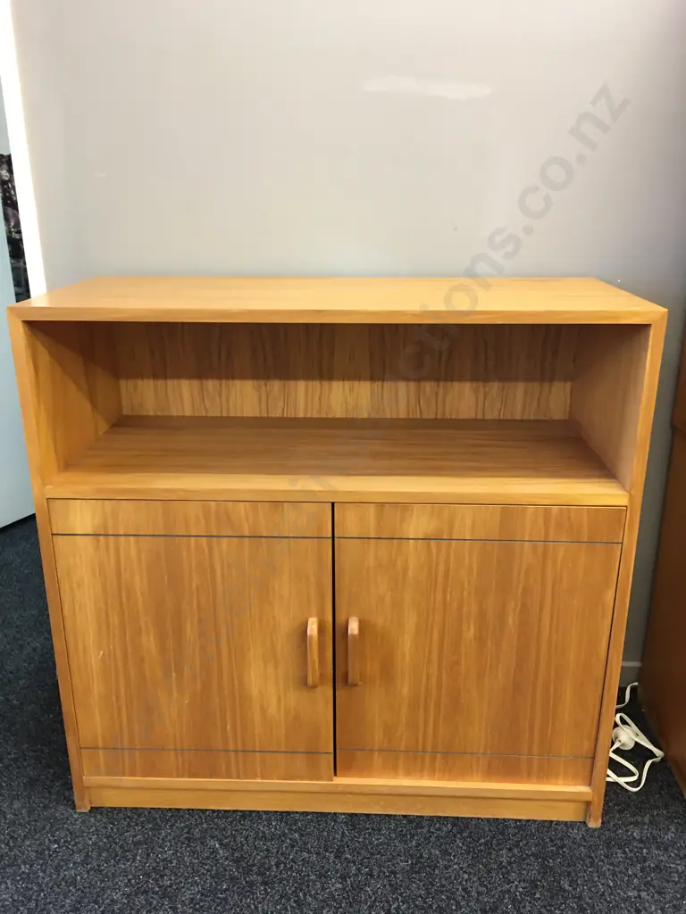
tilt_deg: -17.4
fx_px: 766
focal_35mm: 29
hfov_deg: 48.2
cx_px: 343
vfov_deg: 61.7
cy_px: 457
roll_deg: -0.4
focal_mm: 4.15
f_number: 2.2
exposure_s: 1/17
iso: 100
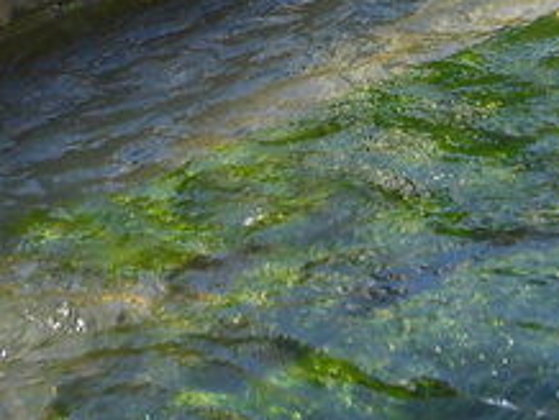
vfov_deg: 9.9
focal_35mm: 142
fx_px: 2296
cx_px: 573
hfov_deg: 13.7
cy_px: -327
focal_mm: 6.77
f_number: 3.7
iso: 100
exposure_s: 1/200
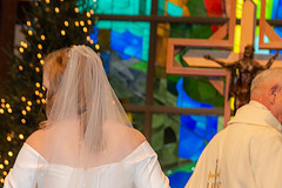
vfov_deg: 5.4
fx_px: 1990
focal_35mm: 254
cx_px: -15
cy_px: 209
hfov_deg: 8.1
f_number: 7.1
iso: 1600
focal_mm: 105
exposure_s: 1/100
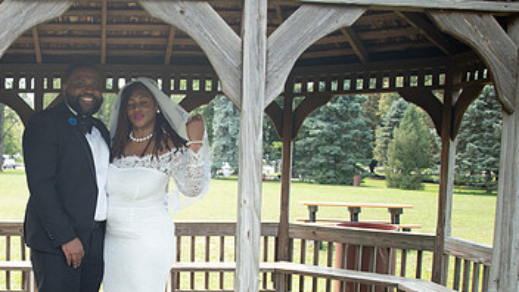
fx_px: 688
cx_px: 128
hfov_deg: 40.1
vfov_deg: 23.5
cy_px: 247
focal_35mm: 50
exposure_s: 1/1600
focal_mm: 28
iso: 800
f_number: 3.7
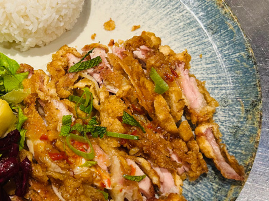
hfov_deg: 38.2
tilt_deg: -67.7
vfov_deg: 30.9
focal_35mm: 47
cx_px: 37
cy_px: 99
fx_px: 365
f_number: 1.5
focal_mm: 5.7
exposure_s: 1/50
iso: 250
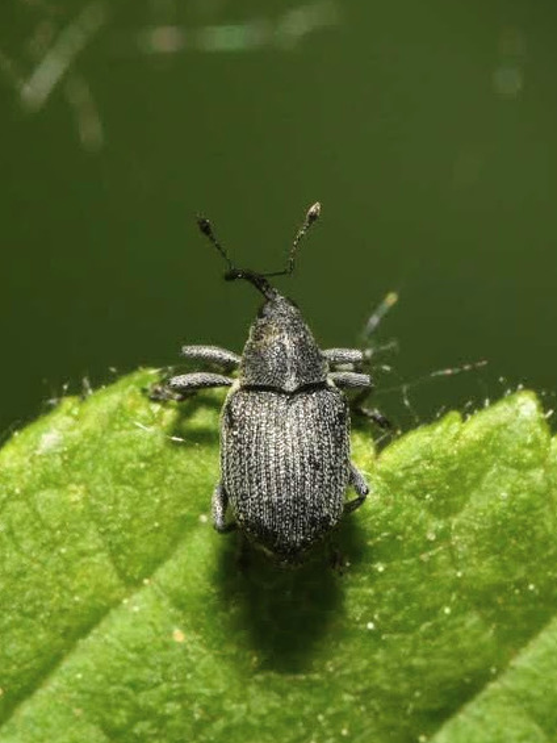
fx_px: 3679
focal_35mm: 172
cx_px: 278
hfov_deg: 8.7
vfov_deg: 11.5
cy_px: 396
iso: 100
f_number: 29
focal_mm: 105
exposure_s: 1/60
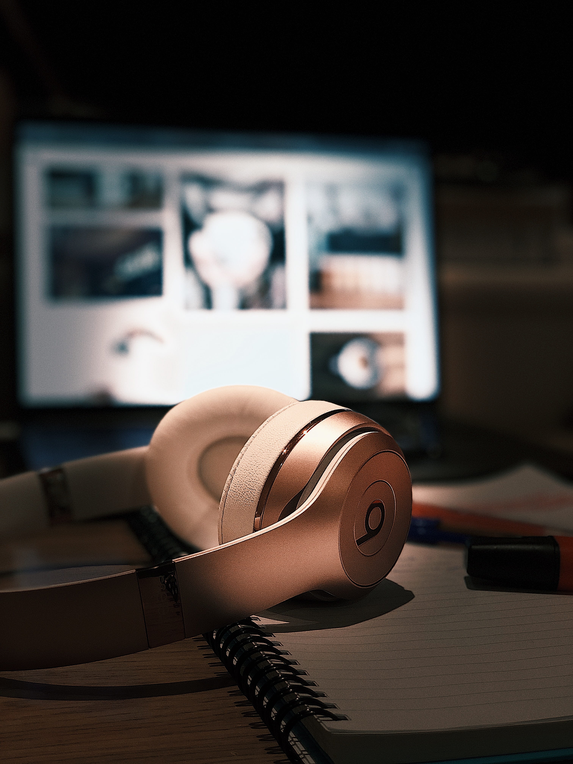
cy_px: 382
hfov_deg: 28.0
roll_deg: -0.8
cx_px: 286
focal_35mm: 52
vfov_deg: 36.8
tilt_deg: -4.2
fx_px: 1148
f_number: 2.4
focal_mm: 6
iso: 80
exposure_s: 1/50
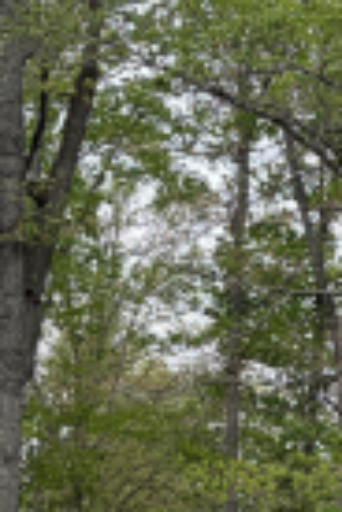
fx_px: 1867
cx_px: 515
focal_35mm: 131
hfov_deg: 10.1
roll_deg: +0.8
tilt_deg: +9.1
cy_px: 497
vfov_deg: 15.4
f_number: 1.6
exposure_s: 1/1799
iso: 64
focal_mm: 5.96
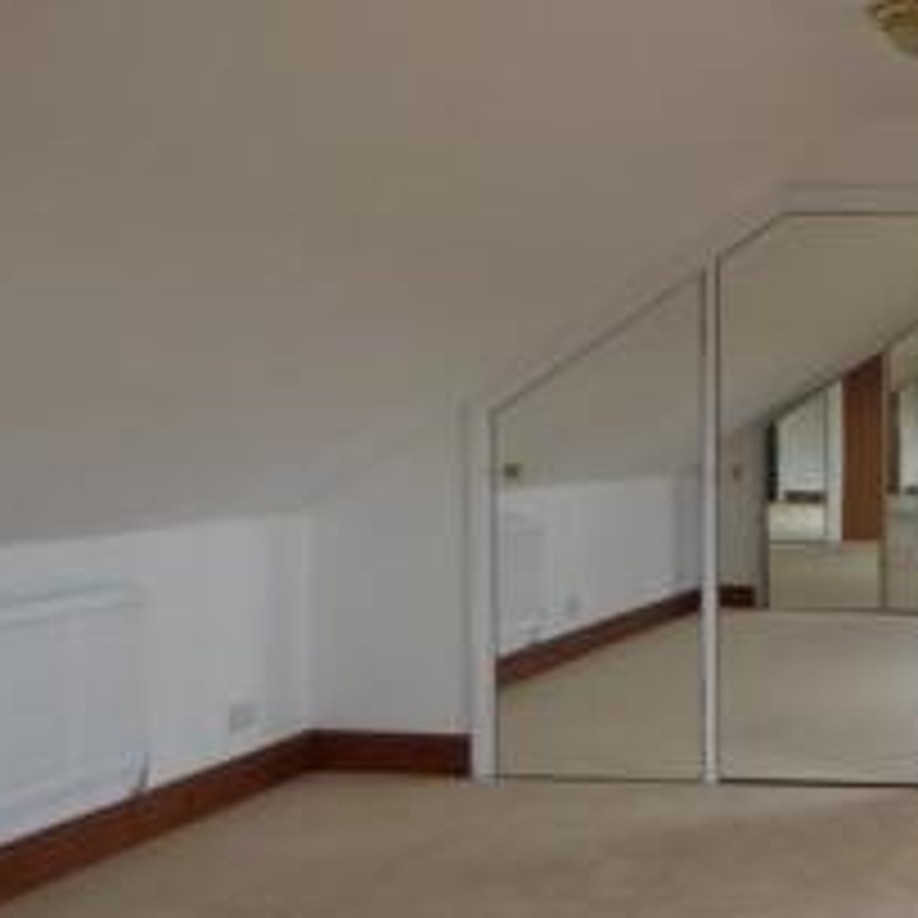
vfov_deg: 27.2
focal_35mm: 63
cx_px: 1001
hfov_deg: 25.4
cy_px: 547
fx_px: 1890
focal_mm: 4.3
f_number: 3.3
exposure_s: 1/80
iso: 80
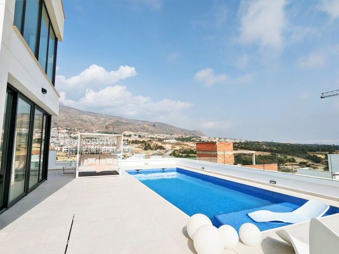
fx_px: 157
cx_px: 170
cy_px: 127
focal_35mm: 16
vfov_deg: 78.1
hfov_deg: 94.5
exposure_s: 1/3448
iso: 52
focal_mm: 2.35
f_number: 2.2
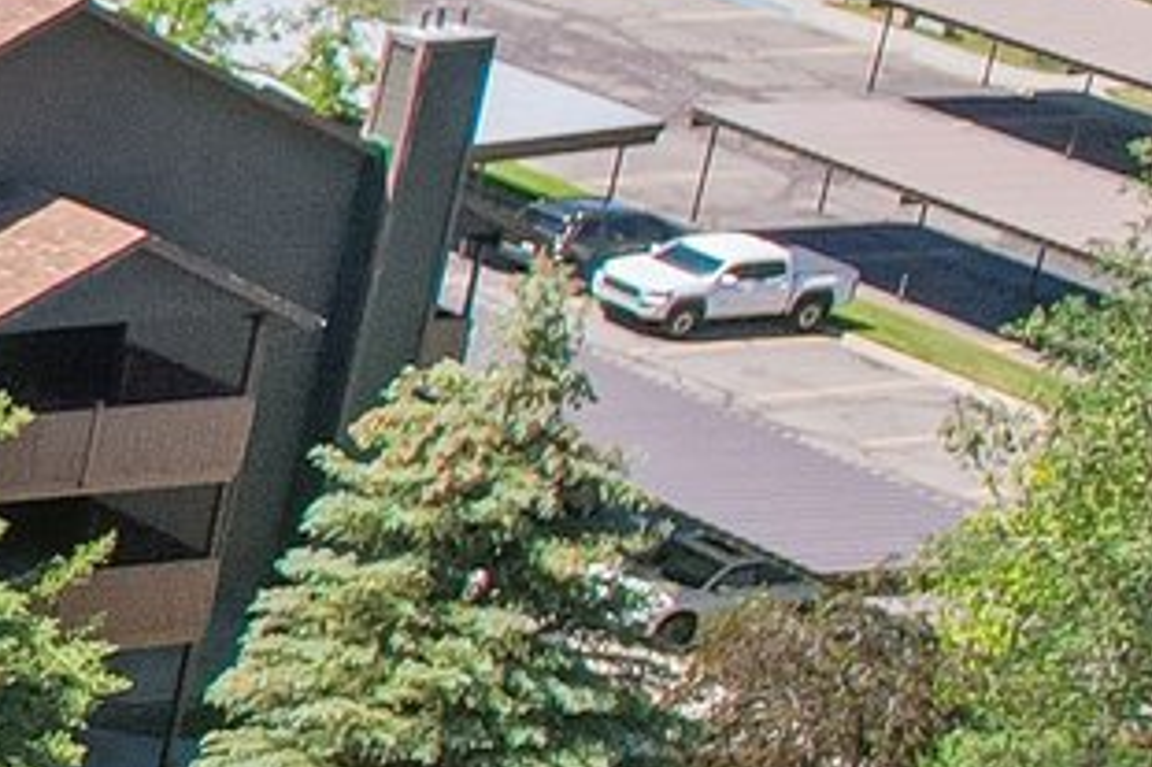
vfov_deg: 9.5
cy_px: 343
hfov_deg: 9.6
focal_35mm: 145
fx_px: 4637
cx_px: -2637
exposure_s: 1/60
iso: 120
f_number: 2.8
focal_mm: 8.4
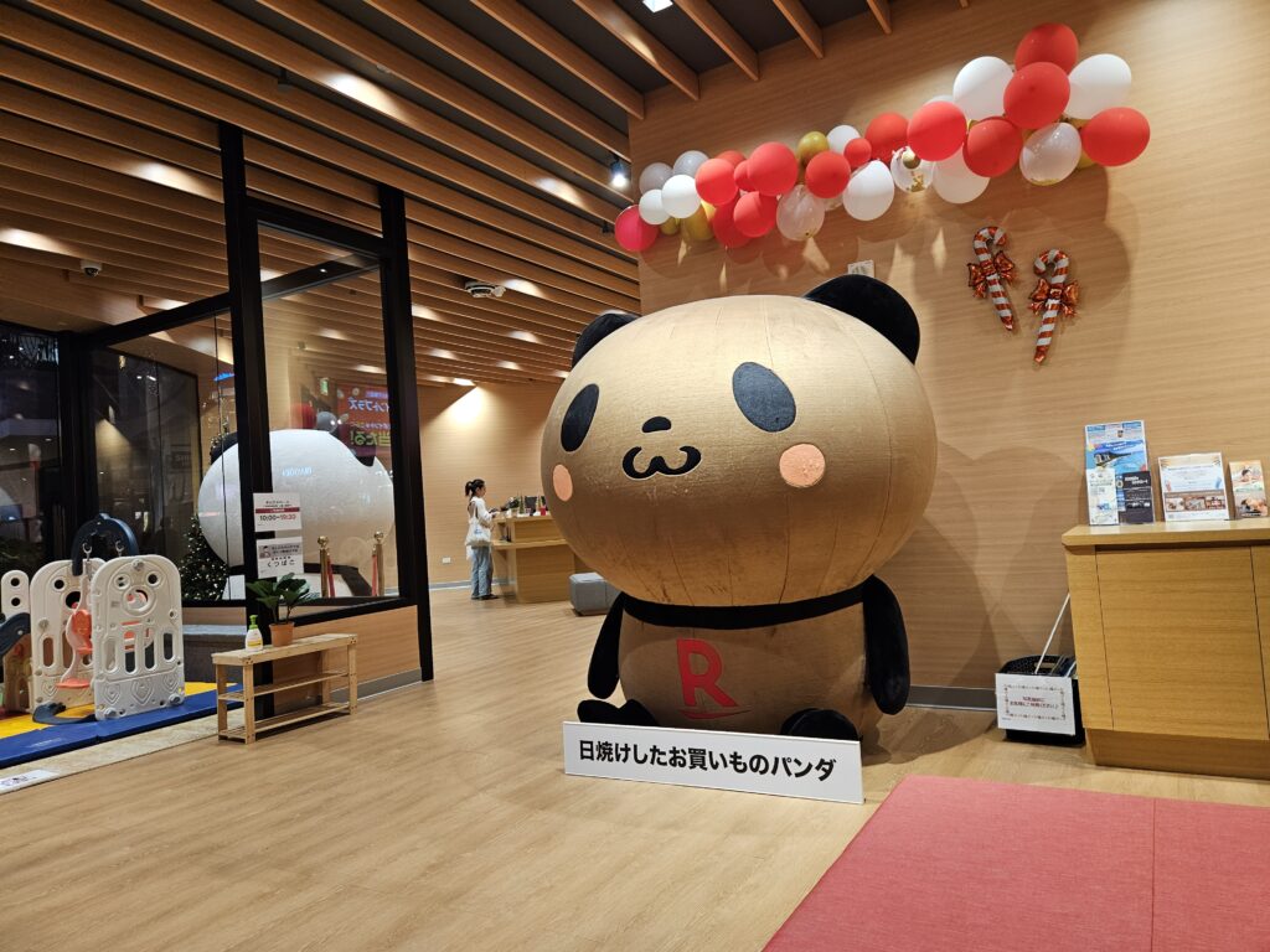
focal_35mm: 23
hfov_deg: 73.9
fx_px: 844
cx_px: 635
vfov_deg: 58.9
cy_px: 476
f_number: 1.8
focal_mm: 5.4
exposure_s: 1/120
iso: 320
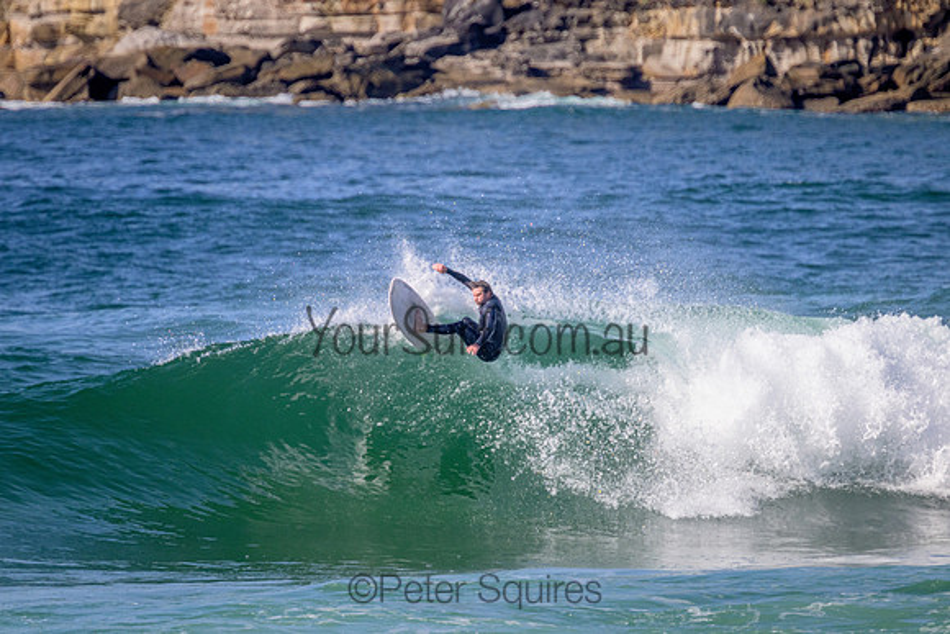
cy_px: 317
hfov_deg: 2.6
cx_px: 475
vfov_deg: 1.7
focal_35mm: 800
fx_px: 21115
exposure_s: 1/2000
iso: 1600
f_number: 11
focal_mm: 800
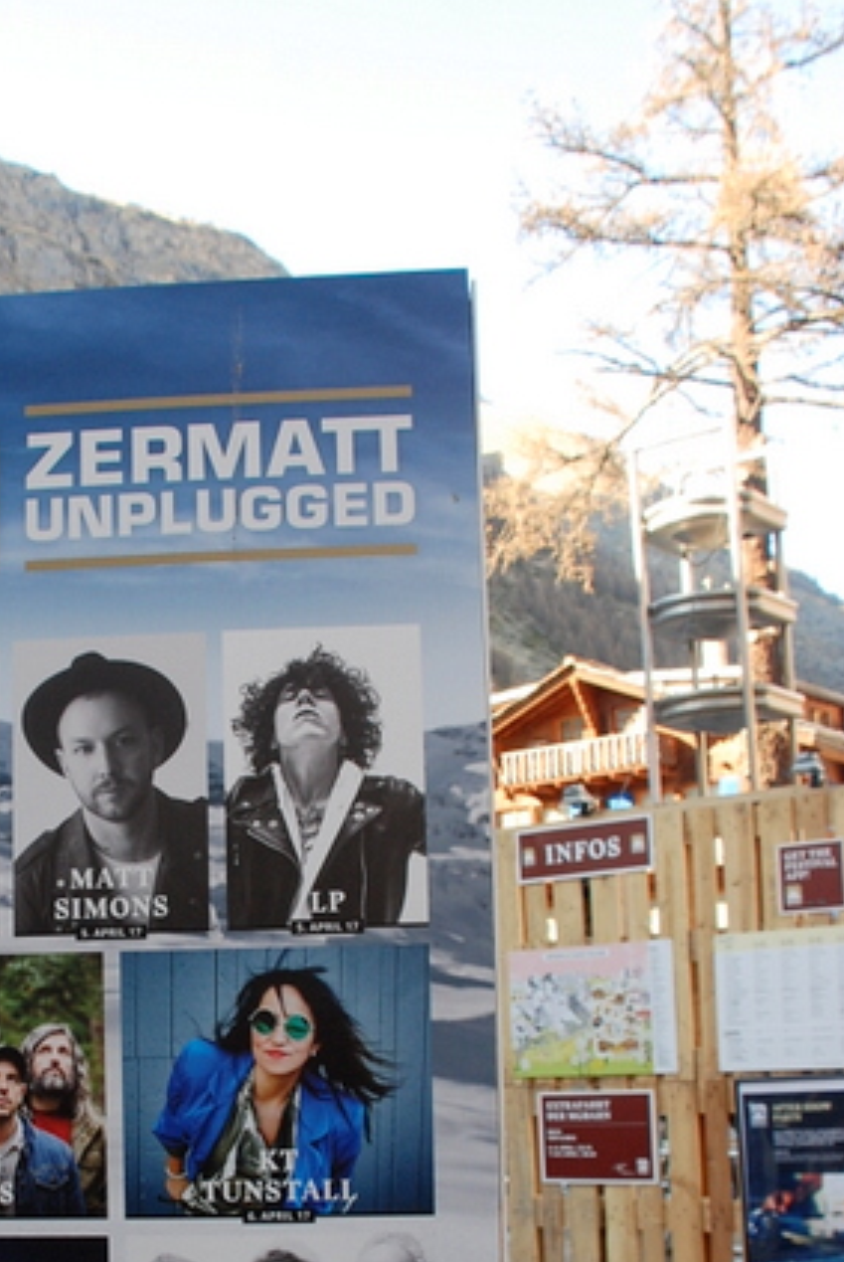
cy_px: 988
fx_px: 1614
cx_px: 191
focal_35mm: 46
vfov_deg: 41.1
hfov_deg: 28.8
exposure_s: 1/100
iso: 320
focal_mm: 18
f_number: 5.6
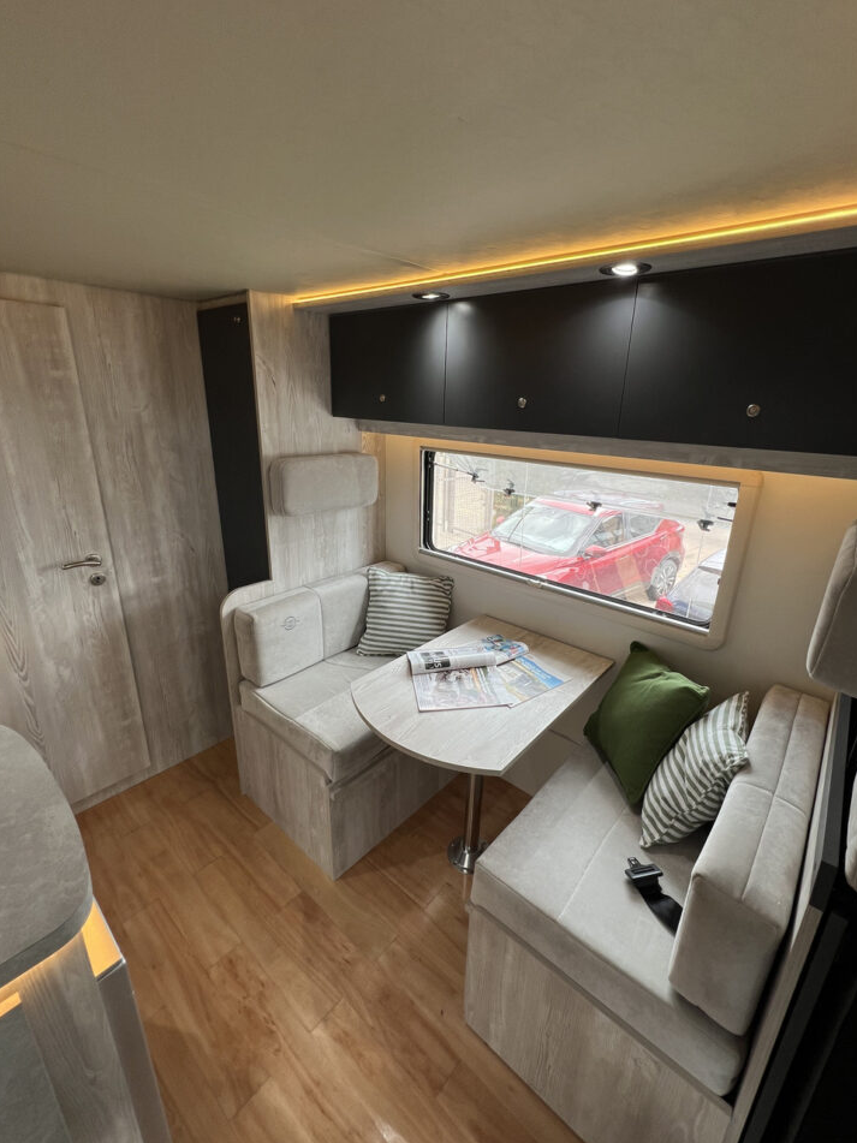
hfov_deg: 85.6
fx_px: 462
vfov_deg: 102.1
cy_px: 558
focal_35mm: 14
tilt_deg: -18.8
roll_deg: -1.0
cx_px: 439
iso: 32
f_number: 1.8
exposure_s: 1/137
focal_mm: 1.57
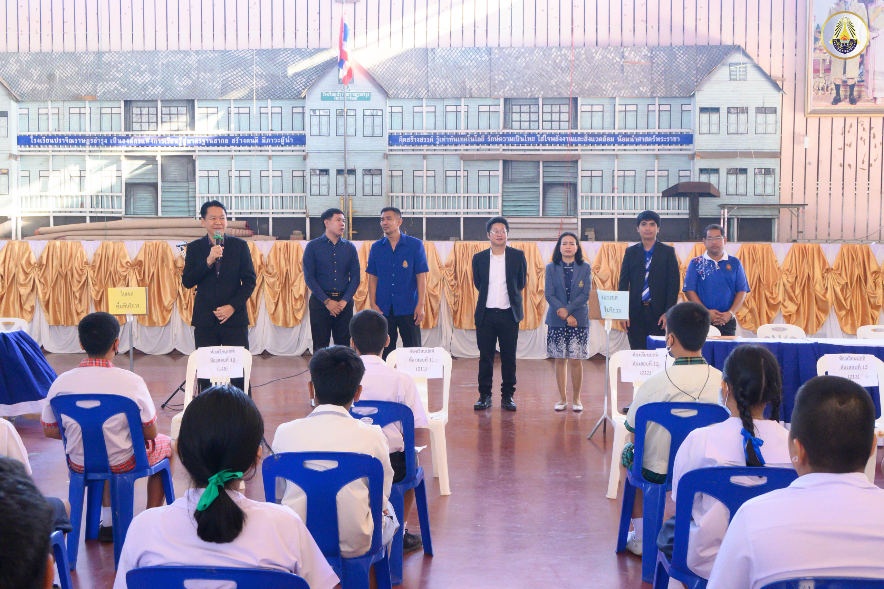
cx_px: 442
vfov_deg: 31.9
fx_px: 1031
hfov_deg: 46.4
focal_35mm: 42
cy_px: 294
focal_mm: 28
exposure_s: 1/160
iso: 2500
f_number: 6.3
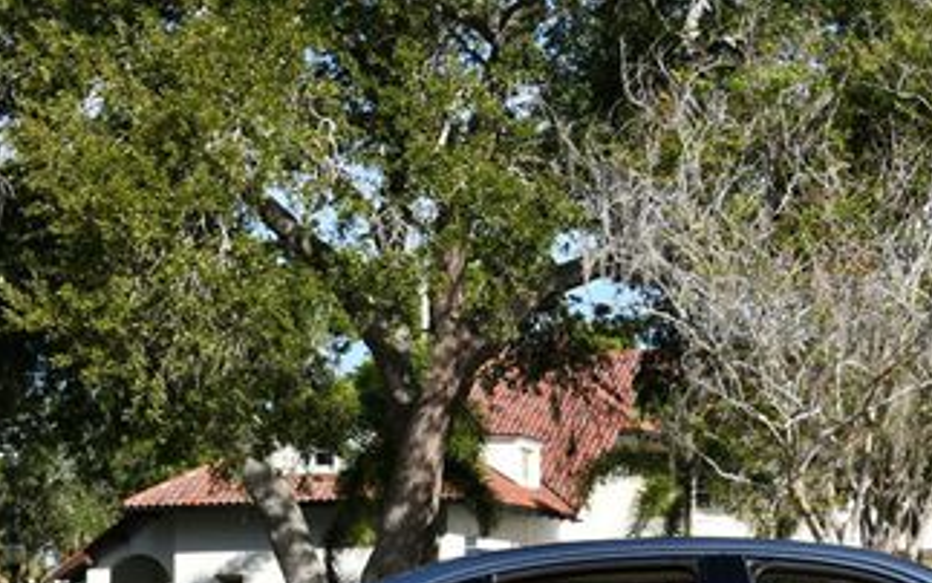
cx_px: 799
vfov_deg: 14.5
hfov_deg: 22.8
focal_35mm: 89
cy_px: 569
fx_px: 2261
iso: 110
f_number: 8
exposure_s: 1/250
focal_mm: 22
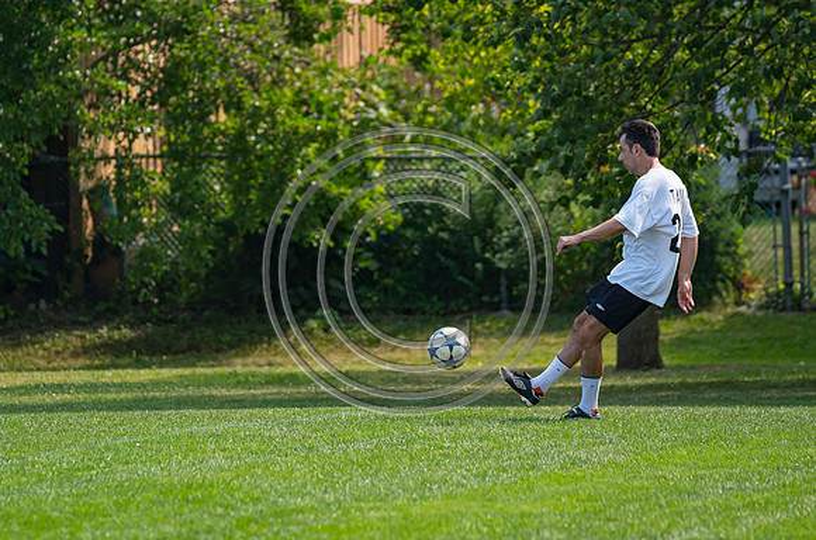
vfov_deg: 3.7
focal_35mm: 366
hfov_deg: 5.6
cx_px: 386
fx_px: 8285
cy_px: 266
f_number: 3.2
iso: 400
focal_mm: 200
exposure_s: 1/2500
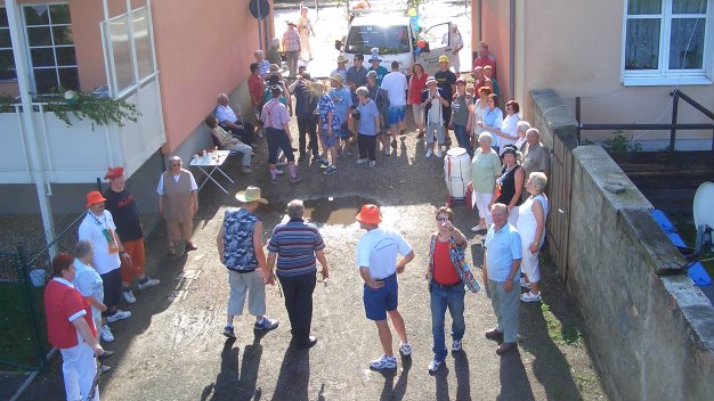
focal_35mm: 39
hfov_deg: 51.6
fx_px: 738
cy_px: 159
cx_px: 364
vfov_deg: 30.3
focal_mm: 5.8
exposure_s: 1/160
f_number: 4.3
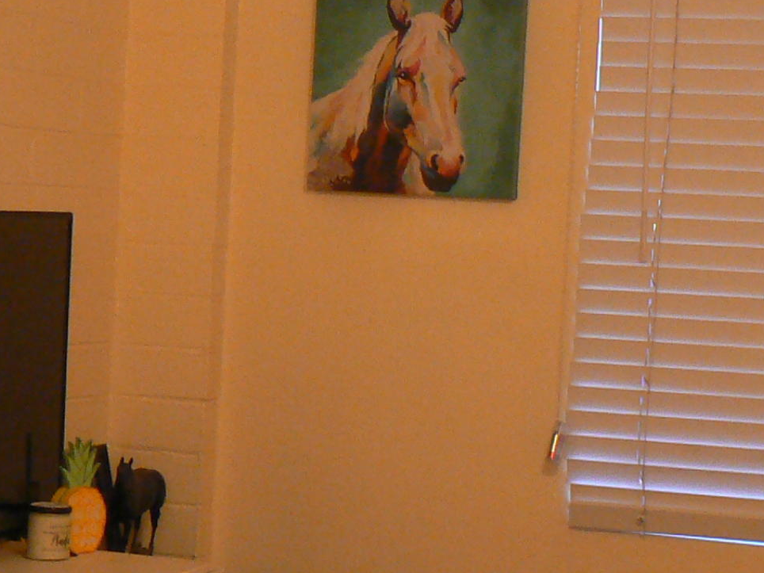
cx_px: 65
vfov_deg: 13.1
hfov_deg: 17.3
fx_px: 2472
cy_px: 495
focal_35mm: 112
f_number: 2.8
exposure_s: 1/30
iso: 200
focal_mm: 6
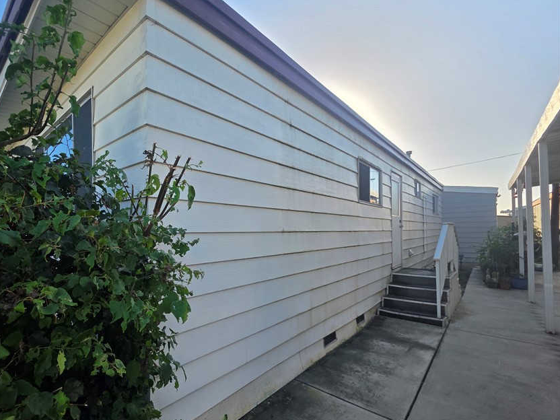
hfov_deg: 93.0
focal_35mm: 16
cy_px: 220
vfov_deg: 78.1
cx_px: 218
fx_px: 259
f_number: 1.9
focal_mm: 2.2
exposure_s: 1/1105
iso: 40
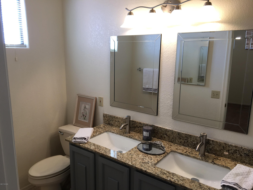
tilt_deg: -10.6
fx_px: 212
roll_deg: -0.4
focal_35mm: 29
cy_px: 95
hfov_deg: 61.7
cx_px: 126
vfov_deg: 48.2
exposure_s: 1/30
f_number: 2.2
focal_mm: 4.15
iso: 32
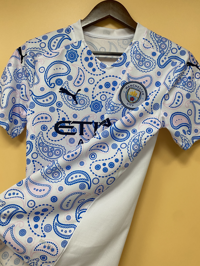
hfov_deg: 53.1
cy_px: 133
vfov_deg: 67.3
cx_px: 100
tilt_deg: -0.3
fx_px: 200
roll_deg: +3.2
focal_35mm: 26
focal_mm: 4.25
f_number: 1.8
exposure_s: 1/50
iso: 100
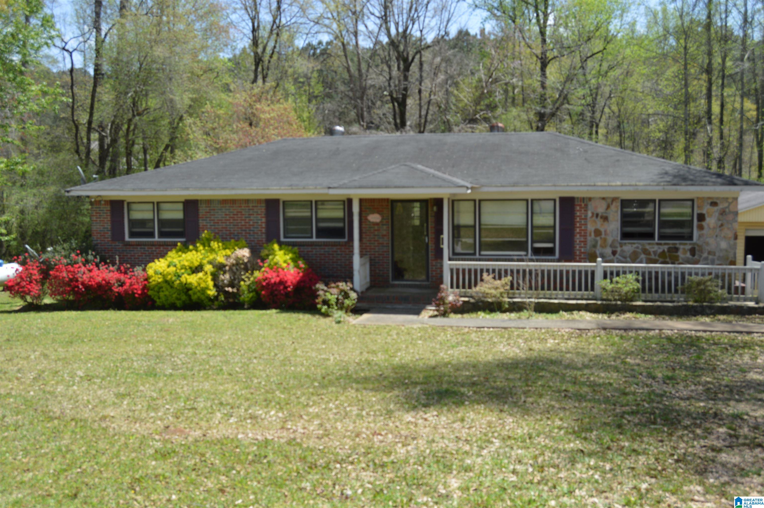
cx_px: 382
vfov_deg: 36.8
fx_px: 763
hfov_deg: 53.2
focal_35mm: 36
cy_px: 254
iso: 100
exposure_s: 1/160
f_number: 6.3
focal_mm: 24
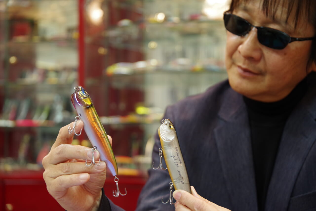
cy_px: 106
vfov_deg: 18.7
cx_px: 158
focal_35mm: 73
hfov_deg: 27.7
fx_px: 641
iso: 1000
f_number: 4.5
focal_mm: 73
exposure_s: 1/15
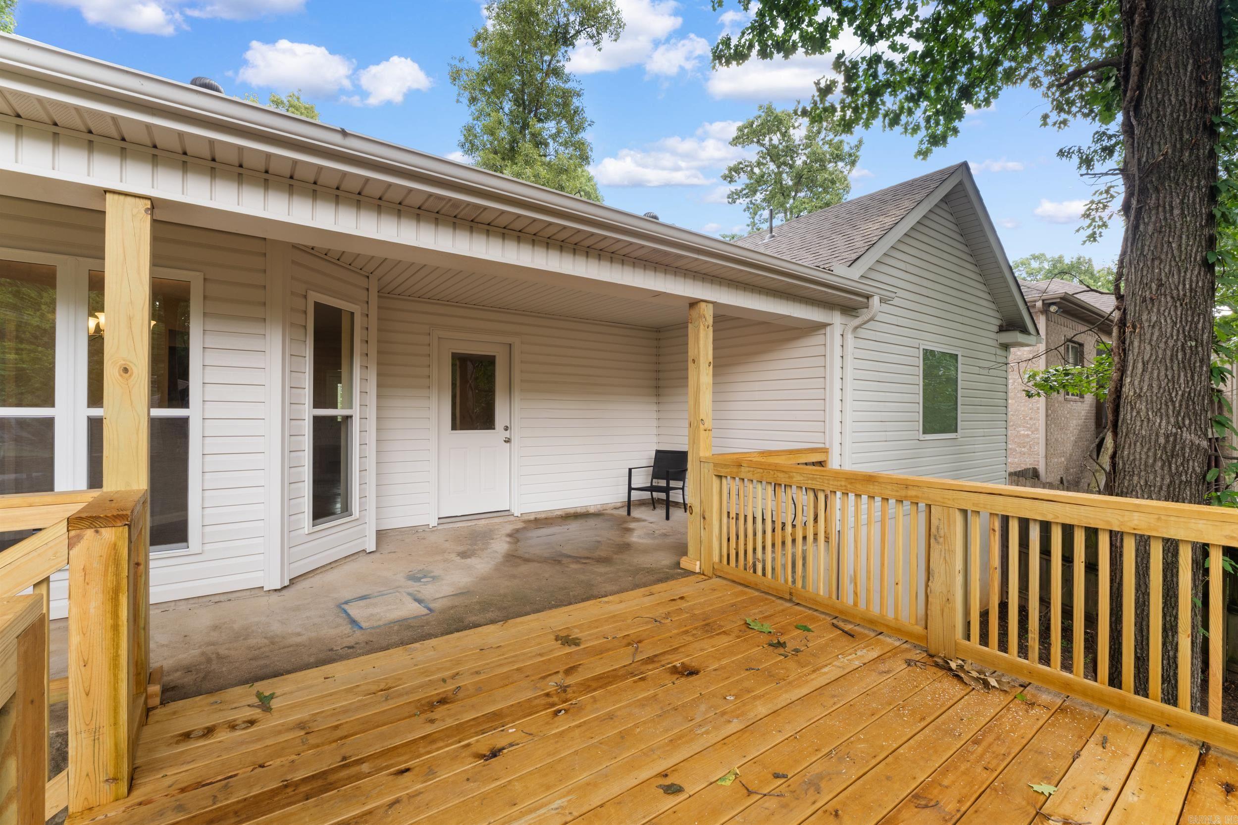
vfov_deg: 75.1
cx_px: 619
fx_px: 536
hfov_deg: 98.2
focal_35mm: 16
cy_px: 412
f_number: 9
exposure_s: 1/15
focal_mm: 10.4
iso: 200
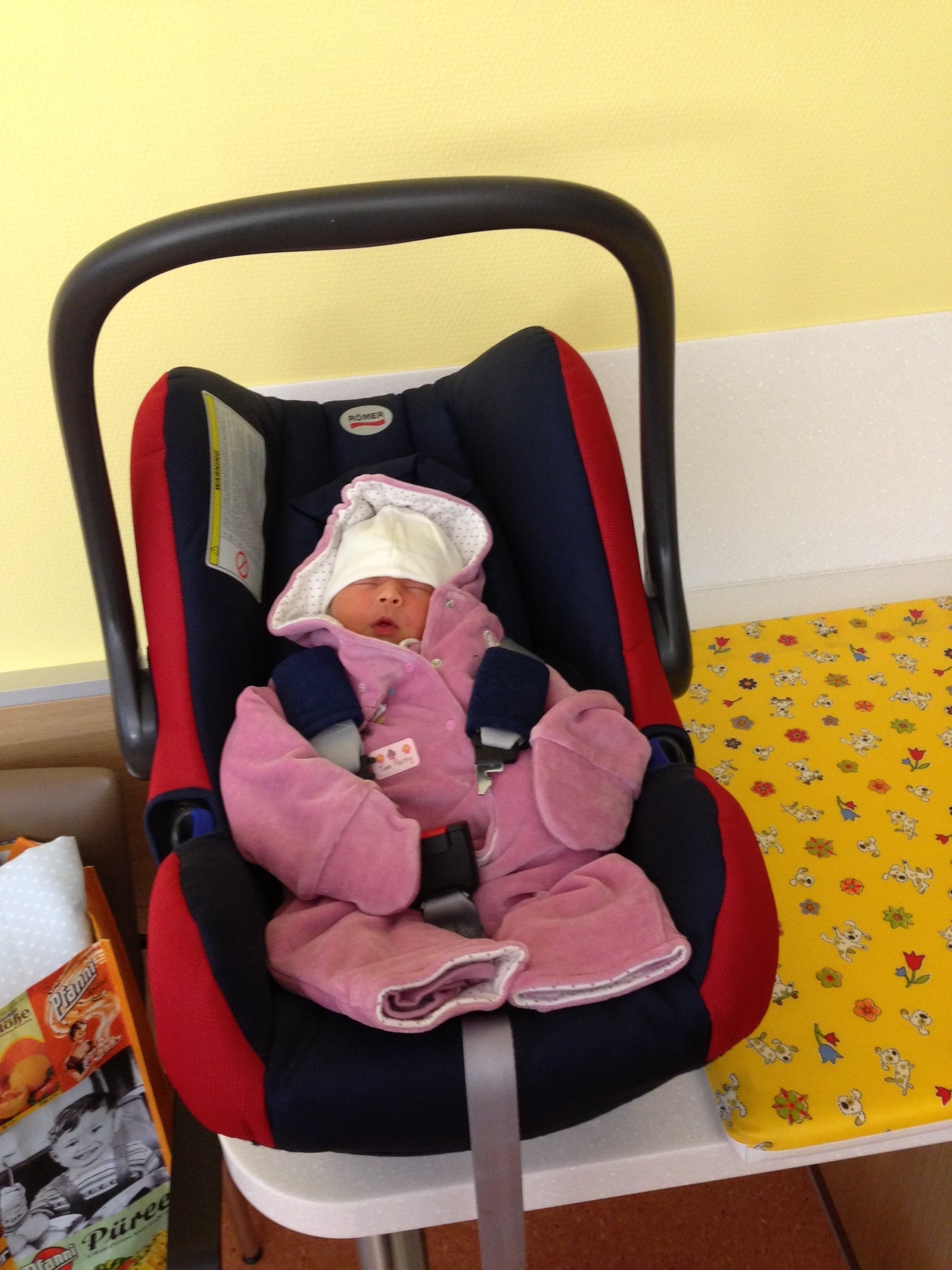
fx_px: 1210
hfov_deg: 42.9
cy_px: 635
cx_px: 476
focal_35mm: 33
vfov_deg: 55.4
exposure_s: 1/20
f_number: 2.4
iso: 200
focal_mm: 4.13
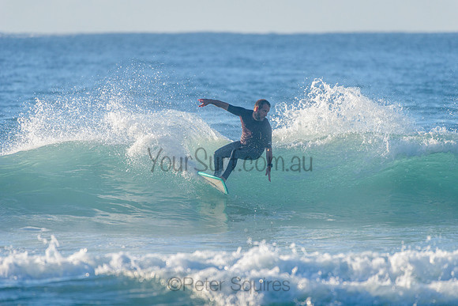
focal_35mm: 500
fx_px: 6366
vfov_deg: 2.7
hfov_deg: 4.1
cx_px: 229
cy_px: 153
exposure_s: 1/2000
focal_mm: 500
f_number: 5.6
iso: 320
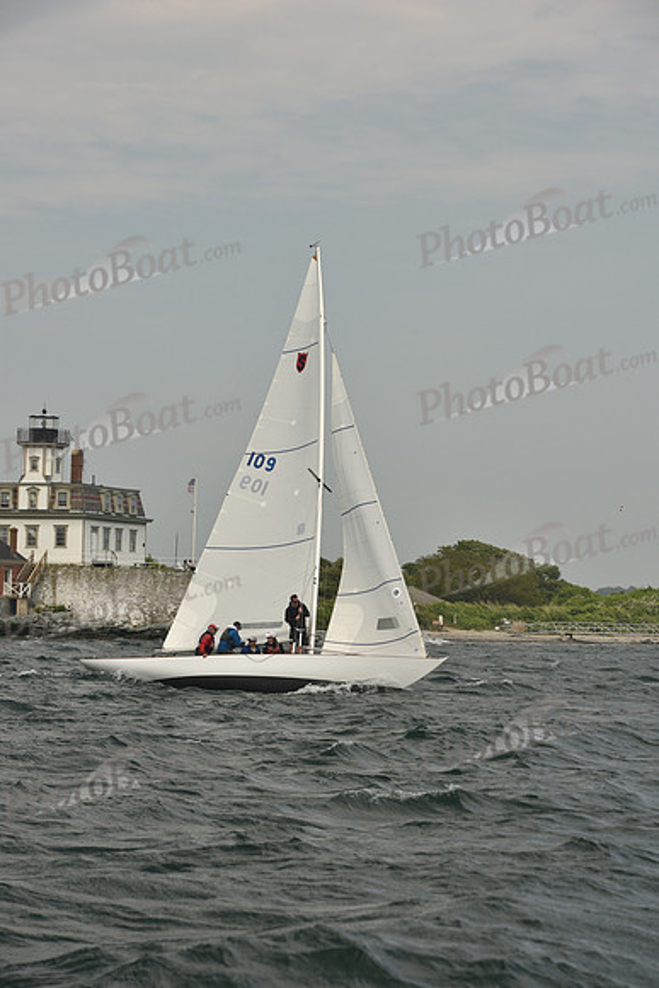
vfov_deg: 19.5
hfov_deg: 13.0
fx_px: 2881
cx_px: 330
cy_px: 494
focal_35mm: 105
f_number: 7.1
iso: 250
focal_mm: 105
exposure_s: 1/640
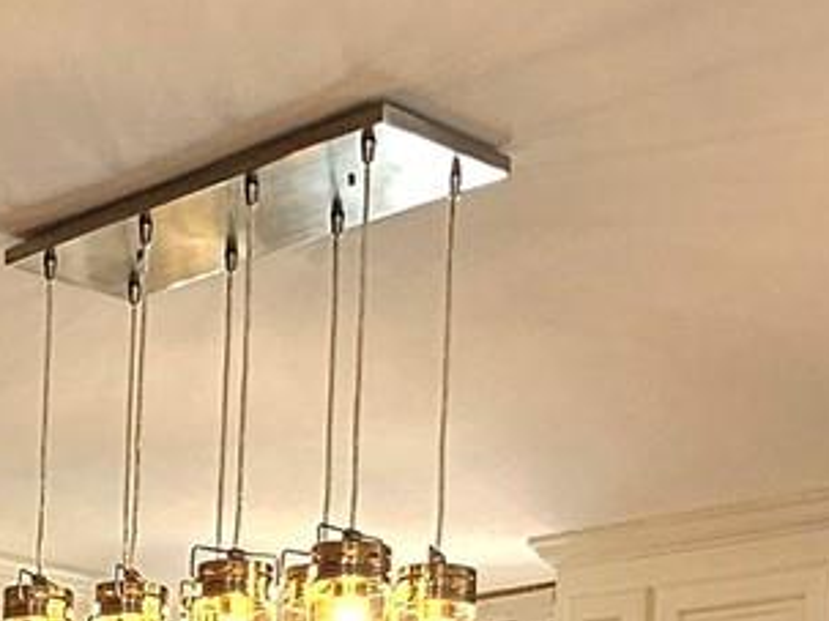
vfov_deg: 14.8
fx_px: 2107
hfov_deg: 22.0
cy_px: 1081
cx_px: 189
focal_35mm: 88
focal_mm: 2.2
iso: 100
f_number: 2.2
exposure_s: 1/77.5
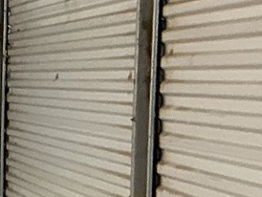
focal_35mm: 203
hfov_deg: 8.7
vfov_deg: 7.3
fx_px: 1538
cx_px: -408
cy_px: 178
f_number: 1.8
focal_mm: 3
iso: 125
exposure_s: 1/60
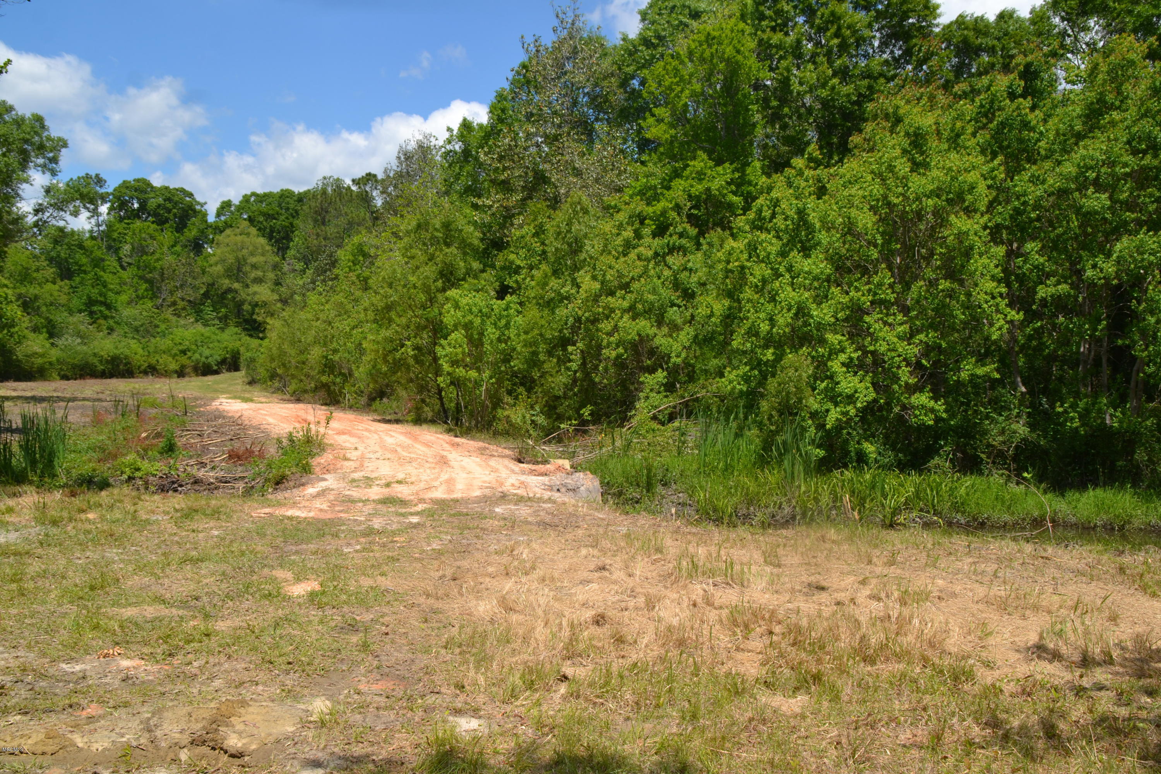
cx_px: 580
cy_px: 387
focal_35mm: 33
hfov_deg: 57.2
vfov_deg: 40.0
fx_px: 1064
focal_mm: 22
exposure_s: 1/200
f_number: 9
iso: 100
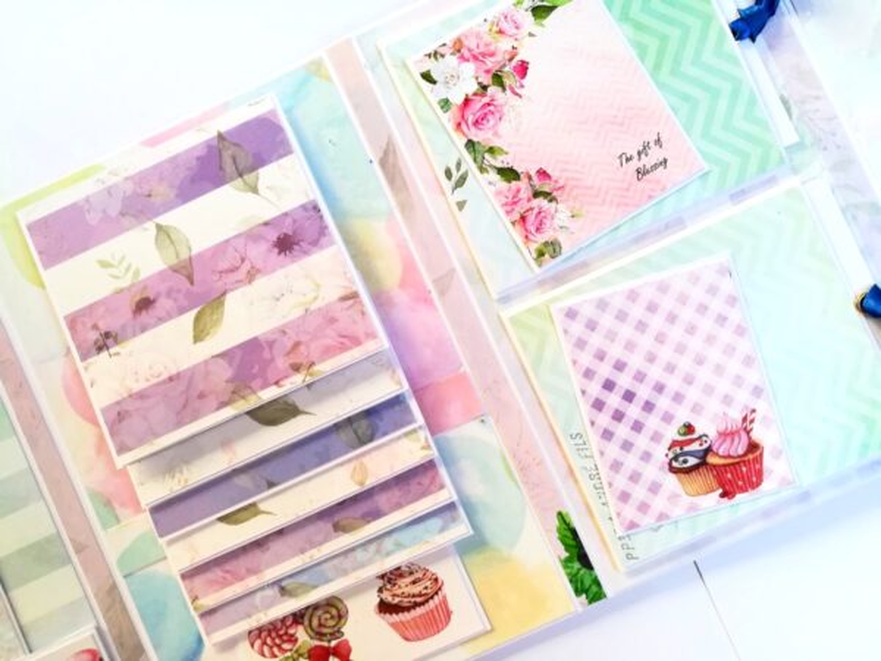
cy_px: 330
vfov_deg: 53.1
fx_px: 662
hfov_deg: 67.3
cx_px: 440
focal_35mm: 26
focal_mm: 3.83
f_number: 2.2
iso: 100
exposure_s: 1/33.3
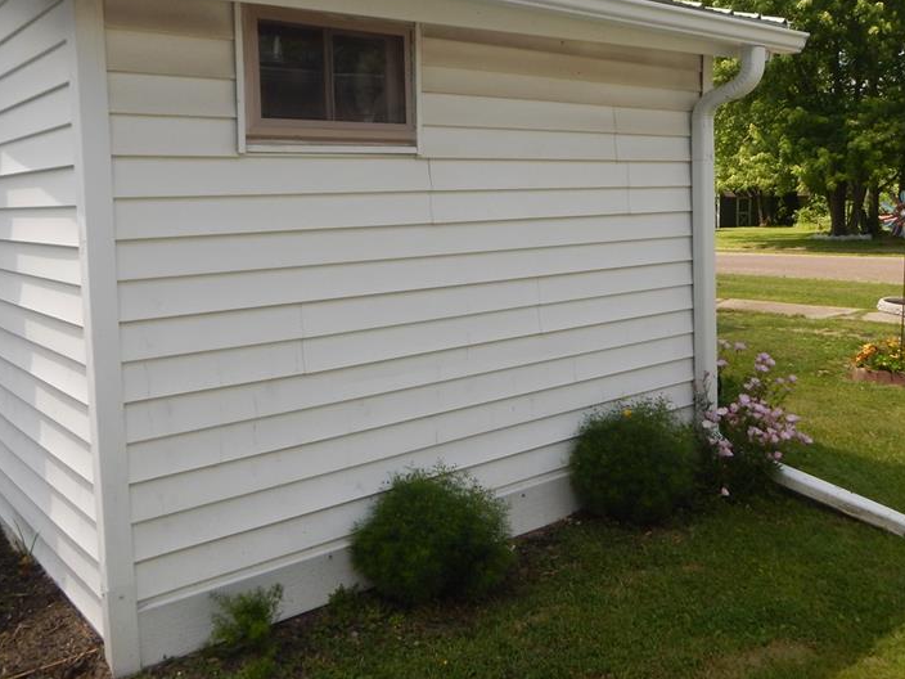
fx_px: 837
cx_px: 426
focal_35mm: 32
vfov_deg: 43.9
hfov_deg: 56.8
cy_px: 267
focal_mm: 4
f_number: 3
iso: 125
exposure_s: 1/800
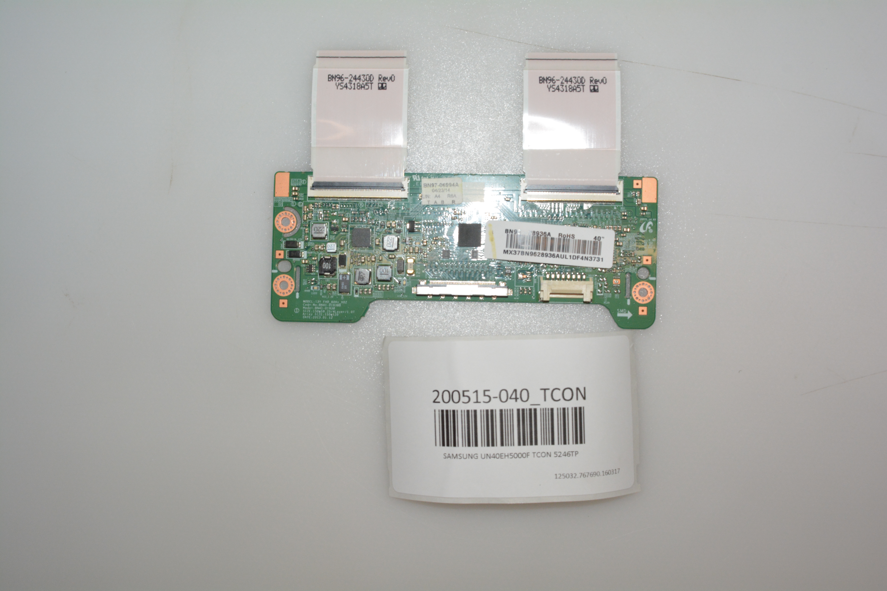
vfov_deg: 38.4
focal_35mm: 34
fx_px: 850
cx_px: 444
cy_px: 296
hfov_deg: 55.1
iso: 1000
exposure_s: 1/200
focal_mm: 23
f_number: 14
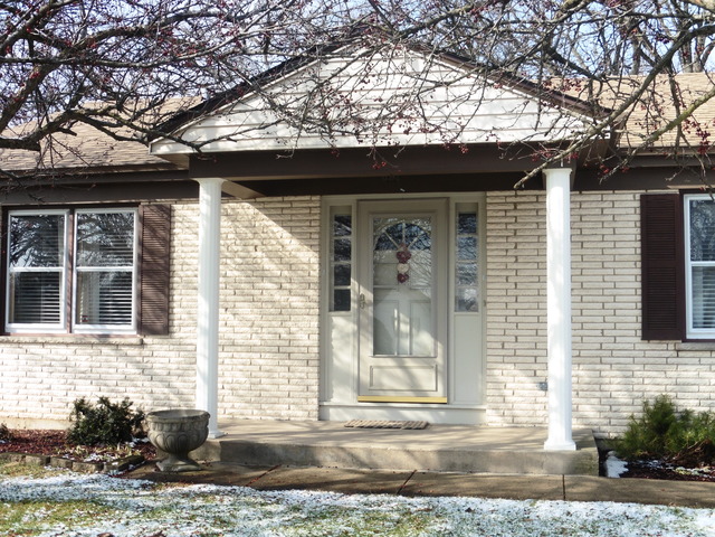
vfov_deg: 32.9
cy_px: 268
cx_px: 358
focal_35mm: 44
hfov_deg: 42.9
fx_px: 909
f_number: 5
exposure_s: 1/250
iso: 100
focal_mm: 7.9
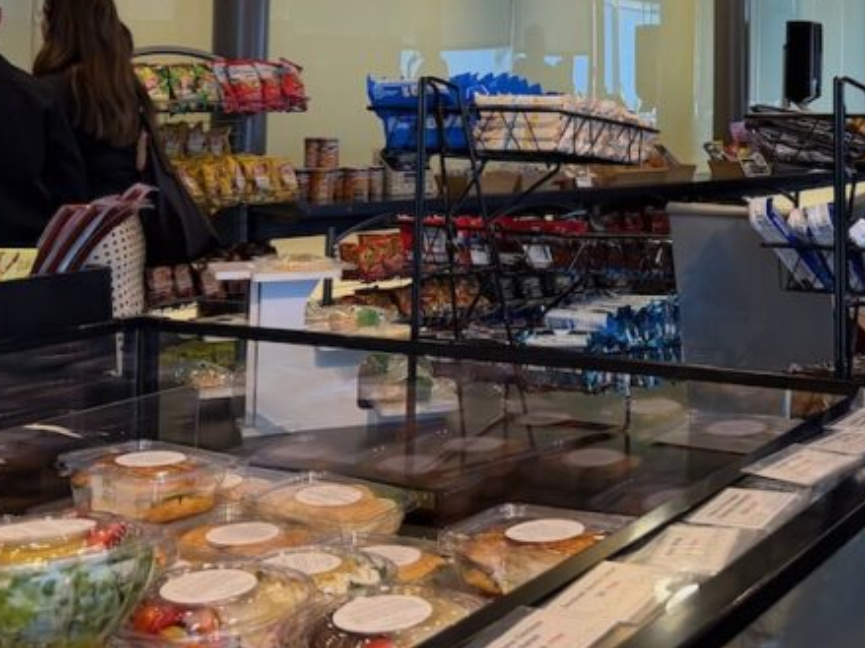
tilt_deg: +2.9
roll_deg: -1.2
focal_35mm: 56
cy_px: 20
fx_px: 1399
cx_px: 733
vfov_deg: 25.0
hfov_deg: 33.0
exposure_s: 1/120
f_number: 1.78
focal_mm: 6.76
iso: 250
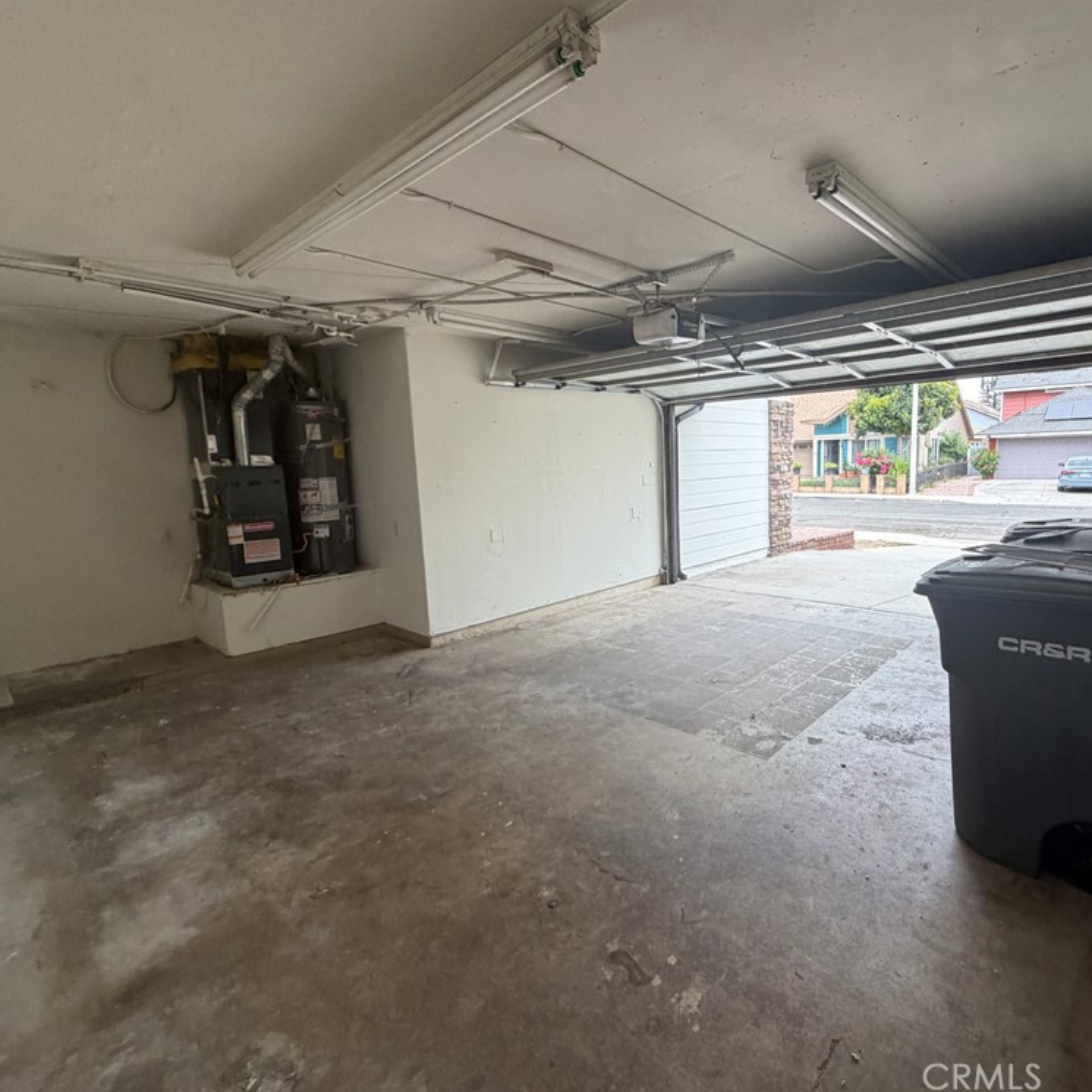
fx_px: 607
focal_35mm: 17
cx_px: 636
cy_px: 535
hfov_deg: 83.3
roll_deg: +1.9
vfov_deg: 84.0
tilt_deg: -4.7
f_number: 2.2
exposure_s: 1/121
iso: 200
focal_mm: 2.22
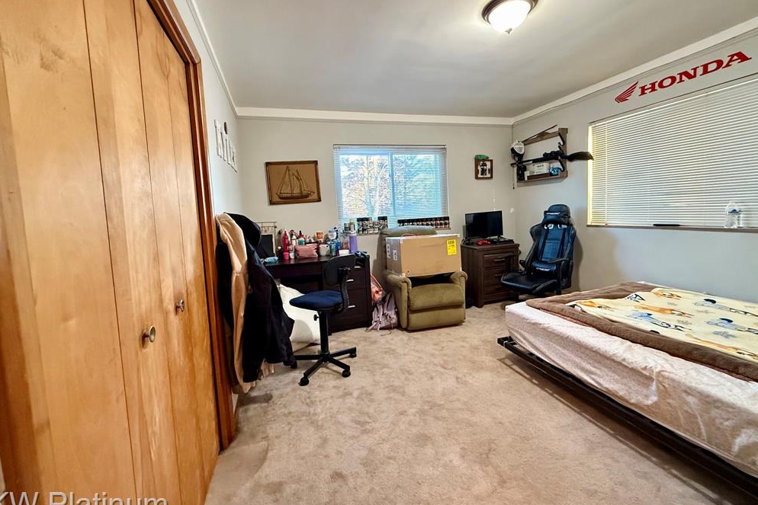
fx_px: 316
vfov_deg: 77.2
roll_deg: +3.2
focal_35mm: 15
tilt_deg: -3.4
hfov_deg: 100.4
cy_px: 234
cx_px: 374
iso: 640
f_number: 2.2
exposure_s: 1/60
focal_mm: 2.22
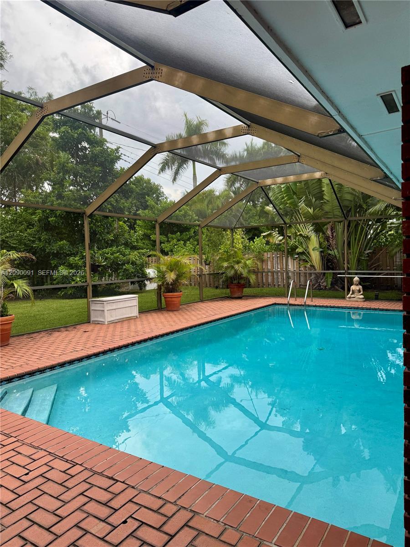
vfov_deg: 71.6
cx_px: 205
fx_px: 379
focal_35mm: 24
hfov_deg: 56.8
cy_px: 274
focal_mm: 6.76
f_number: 1.78
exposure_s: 1/925
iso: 80
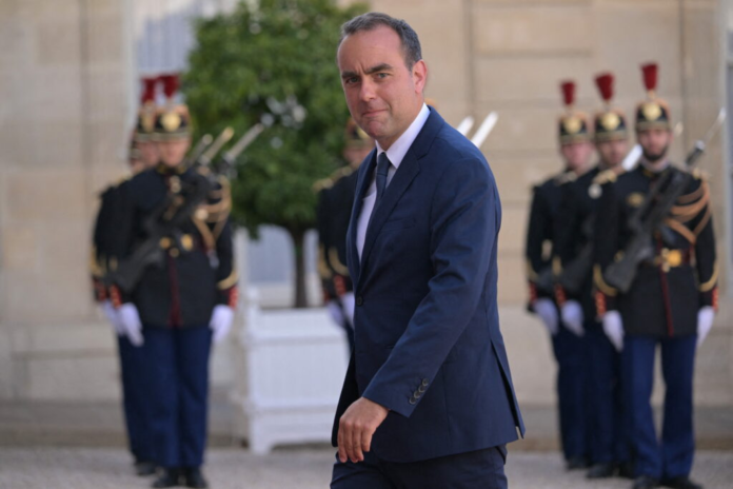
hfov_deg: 11.1
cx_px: 366
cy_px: 244
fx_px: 3767
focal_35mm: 185
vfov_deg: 7.4
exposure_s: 1/500
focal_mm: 185
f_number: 5
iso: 400
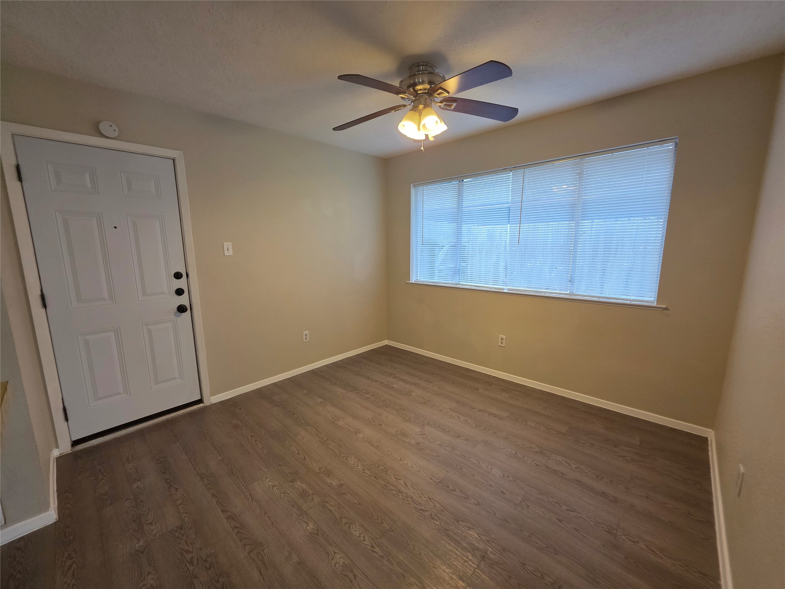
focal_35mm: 13
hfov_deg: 106.2
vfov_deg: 89.9
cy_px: 294
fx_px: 295
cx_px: 392
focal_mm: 2.2
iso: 160
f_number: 1.9
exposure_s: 1/60
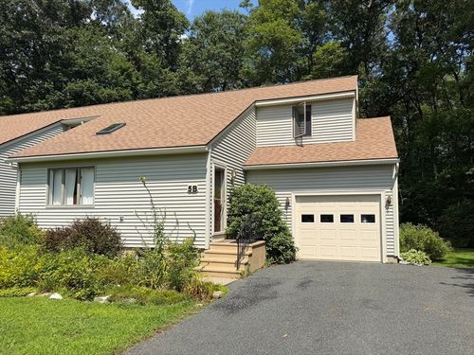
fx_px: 329
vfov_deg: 56.8
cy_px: 178
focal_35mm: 24
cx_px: 237
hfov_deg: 71.6
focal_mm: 6.76
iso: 80
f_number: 1.78
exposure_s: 1/4975
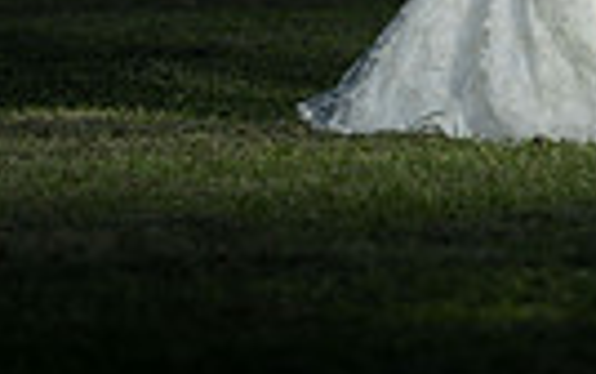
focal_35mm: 512
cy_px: -441
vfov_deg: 2.6
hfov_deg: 4.1
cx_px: 614
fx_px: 8323
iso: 320
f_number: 2.8
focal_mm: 150
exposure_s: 1/4000
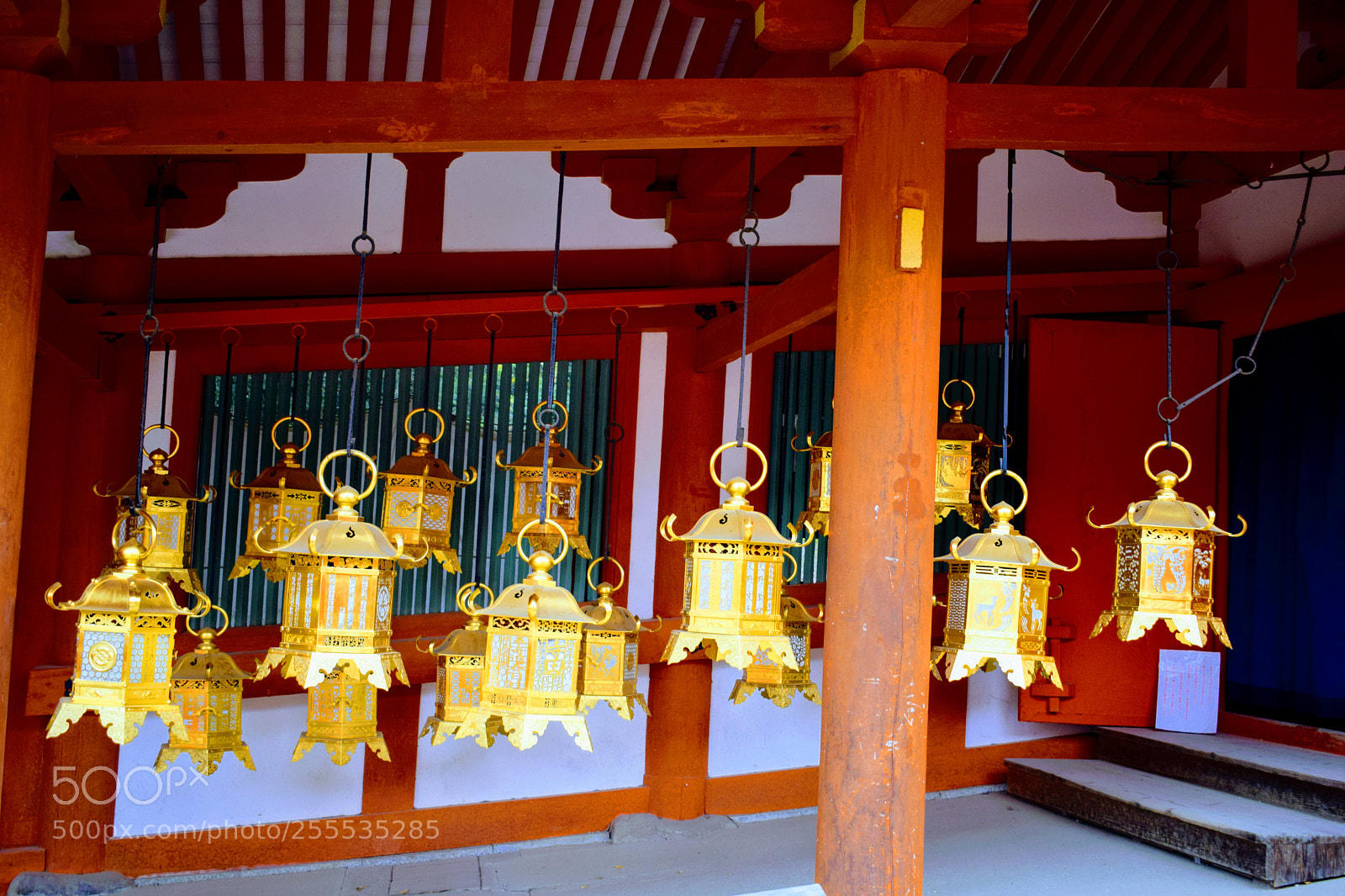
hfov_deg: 47.9
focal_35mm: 40
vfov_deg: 33.0
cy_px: 448
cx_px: 672
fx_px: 1513
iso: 400
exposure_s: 1/80
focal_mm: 27
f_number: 4.2
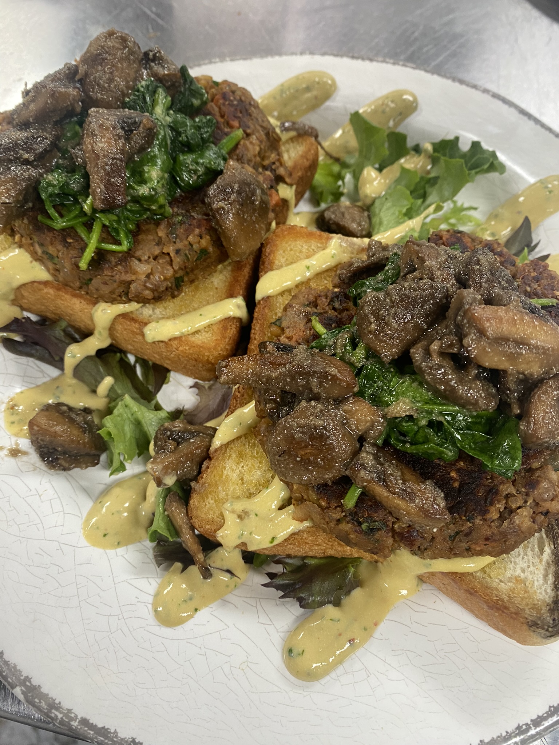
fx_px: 560
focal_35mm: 26
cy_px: 372
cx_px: 280
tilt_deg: -60.8
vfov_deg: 67.3
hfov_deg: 53.1
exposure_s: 1/60
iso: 160
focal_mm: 4.25
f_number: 1.8
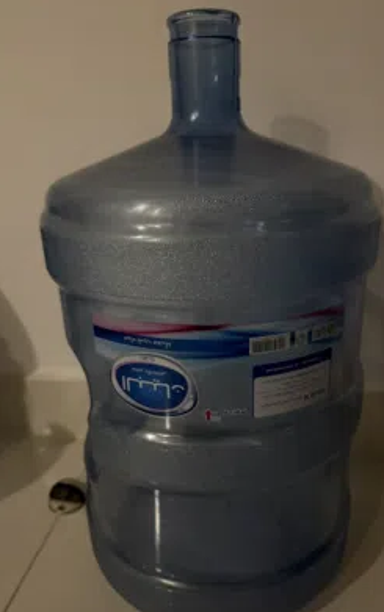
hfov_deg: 47.6
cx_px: 208
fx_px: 435
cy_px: 307
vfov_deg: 70.4
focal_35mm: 26
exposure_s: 1/30
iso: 1250
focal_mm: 6.76
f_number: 1.78
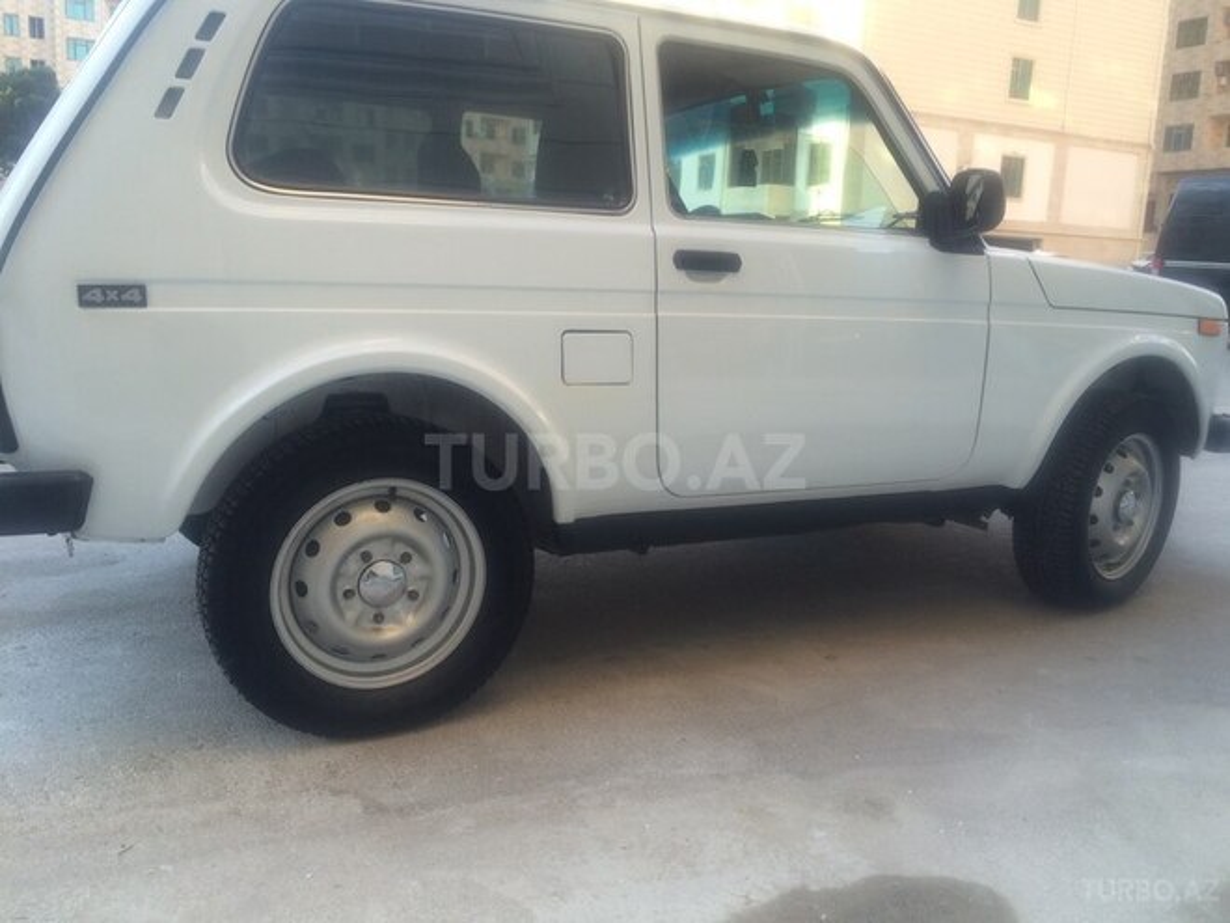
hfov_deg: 61.7
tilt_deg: -10.6
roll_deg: -2.5
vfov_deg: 48.2
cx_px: 615
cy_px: 462
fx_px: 1030
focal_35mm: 29
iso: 32
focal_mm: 4.15
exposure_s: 1/160
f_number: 2.2
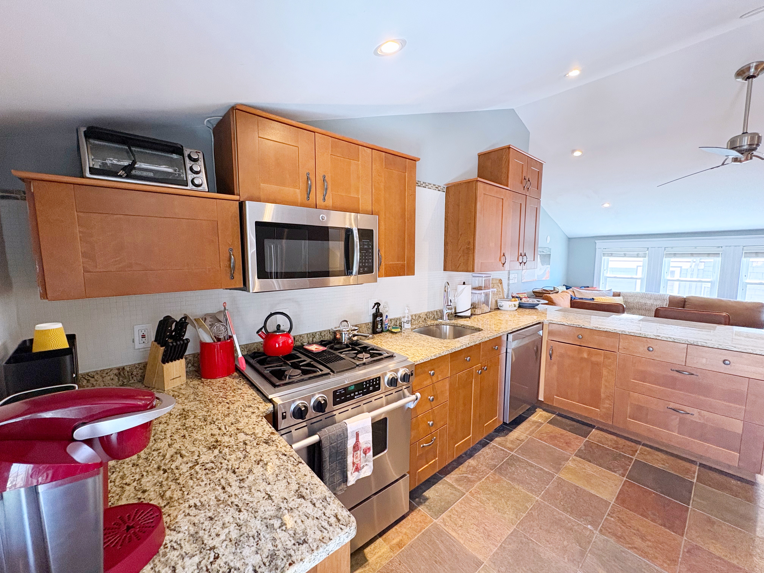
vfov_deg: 85.7
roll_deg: -0.7
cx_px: 382
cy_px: 286
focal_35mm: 14
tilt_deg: -5.7
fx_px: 309
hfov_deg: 102.1
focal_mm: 2.22
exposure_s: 1/60
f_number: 2.2
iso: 400
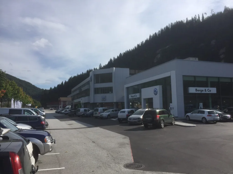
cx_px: 116
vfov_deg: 48.2
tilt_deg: +6.1
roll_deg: +1.2
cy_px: 87
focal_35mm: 29
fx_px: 195
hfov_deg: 61.7
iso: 32
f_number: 2.2
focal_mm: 4.15
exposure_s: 1/2639
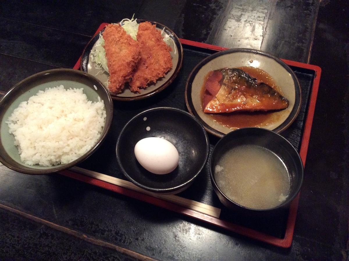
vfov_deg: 44.0
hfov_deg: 56.9
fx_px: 322
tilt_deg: -60.1
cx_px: 174
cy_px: 130
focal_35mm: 32
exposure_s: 1/24
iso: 250
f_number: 2.4
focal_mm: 3.3
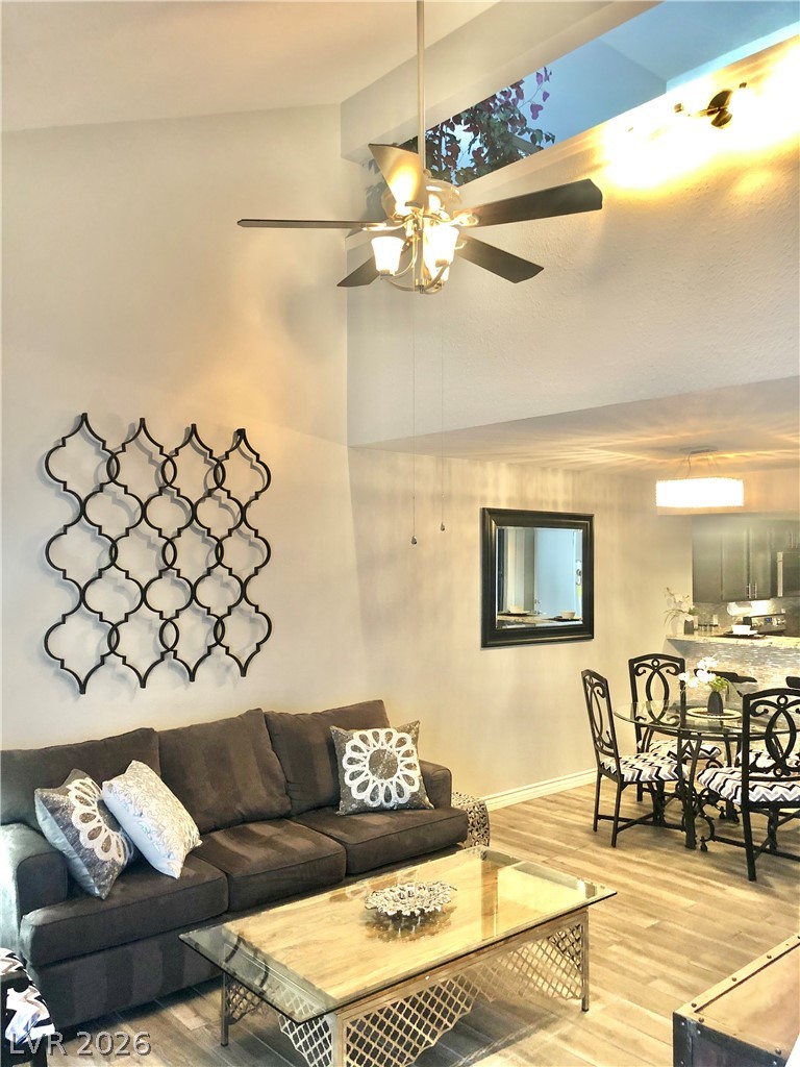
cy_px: 534
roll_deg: +0.1
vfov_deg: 63.4
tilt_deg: +2.0
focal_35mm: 28
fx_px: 863
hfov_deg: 49.7
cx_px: 400
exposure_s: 1/15
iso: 40
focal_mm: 3.99
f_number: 1.8
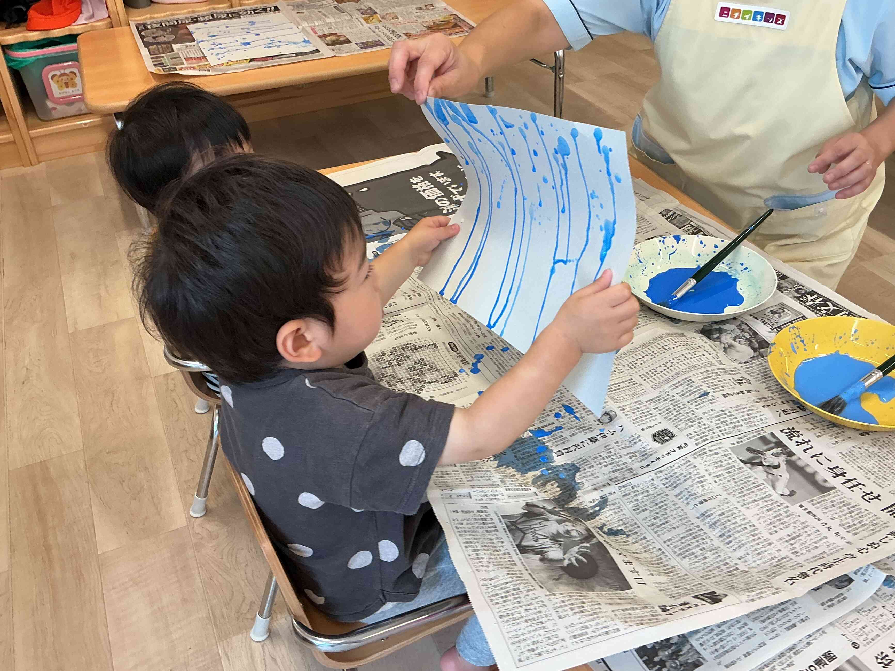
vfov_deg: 48.2
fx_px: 750
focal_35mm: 29
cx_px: 448
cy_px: 336
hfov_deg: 61.7
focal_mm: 3
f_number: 1.8
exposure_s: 1/120
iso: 64
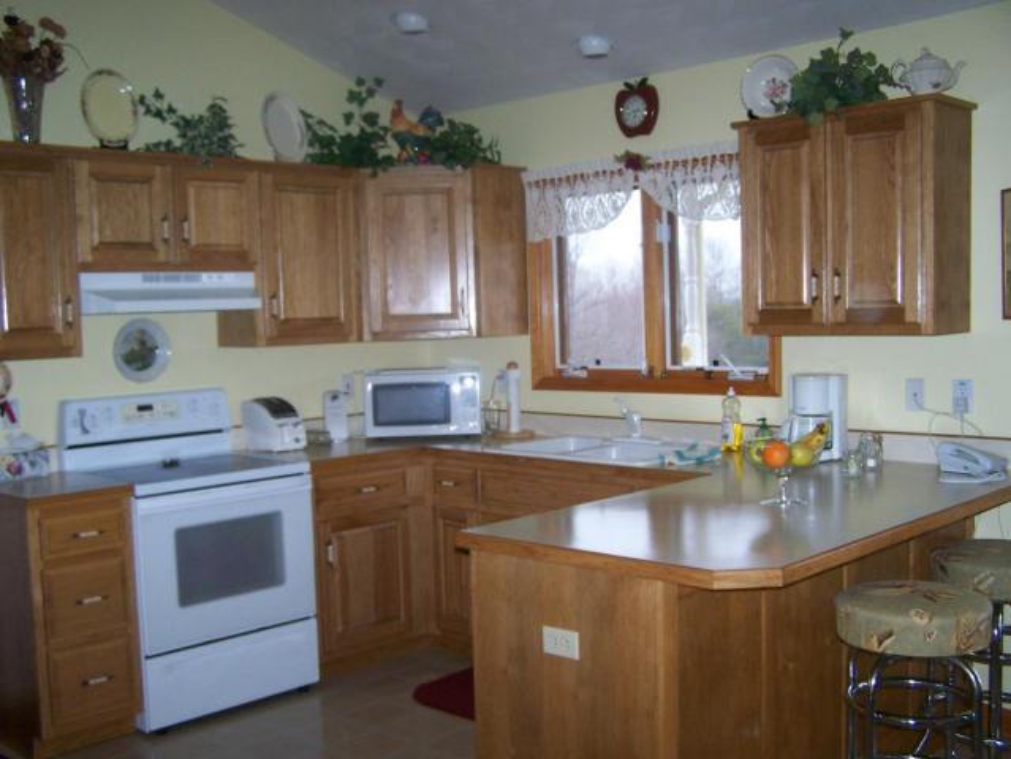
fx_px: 1110
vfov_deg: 37.8
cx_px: 506
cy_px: 380
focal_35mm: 38
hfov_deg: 49.0
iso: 160
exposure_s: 1/60
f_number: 2.8
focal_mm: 6.3
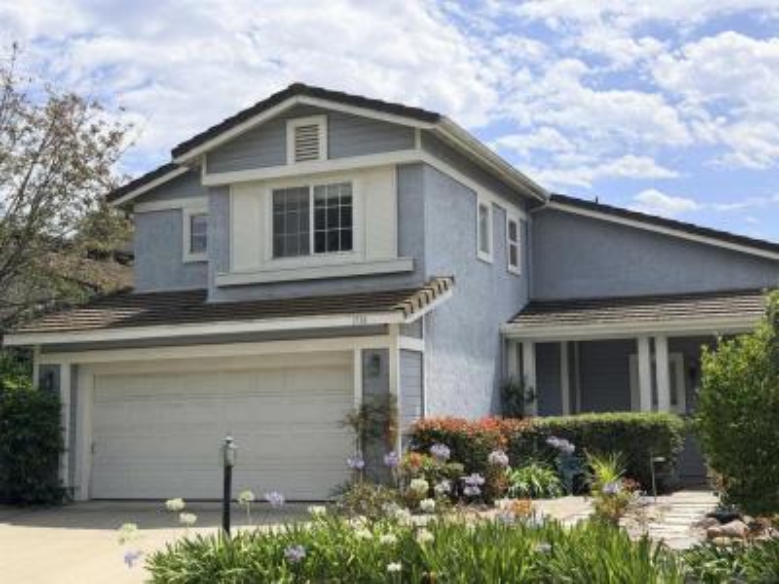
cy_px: 292
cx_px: 390
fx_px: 1080
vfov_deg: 30.3
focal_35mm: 48
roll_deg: +0.7
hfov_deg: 39.7
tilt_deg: +7.2
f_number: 1.78
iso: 64
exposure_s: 1/6536
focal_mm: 6.76
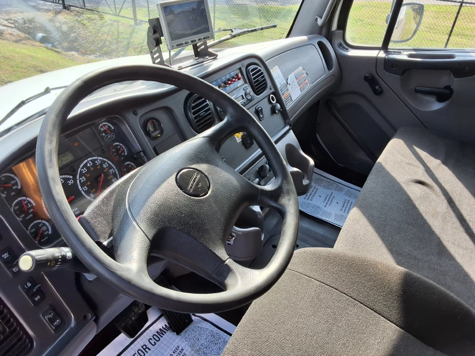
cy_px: 178
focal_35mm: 28
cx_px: 238
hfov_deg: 63.4
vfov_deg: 49.7
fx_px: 384
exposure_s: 1/266
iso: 32
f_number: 1.9
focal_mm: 2.91
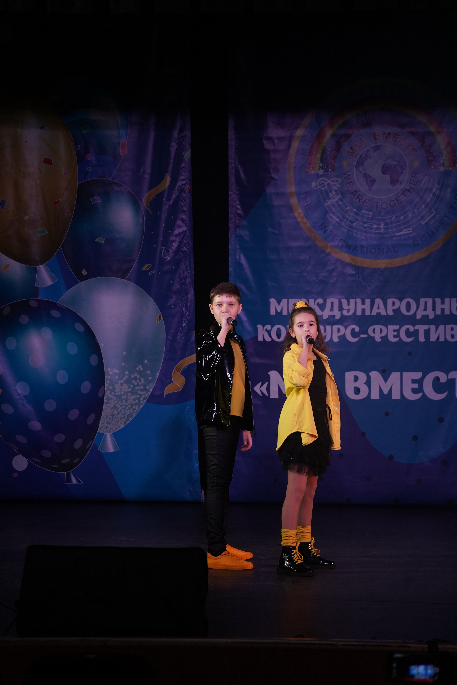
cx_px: 228
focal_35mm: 132
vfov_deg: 15.5
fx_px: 2513
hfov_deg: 10.4
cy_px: 342
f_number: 5
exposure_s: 1/400
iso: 2000
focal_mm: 132
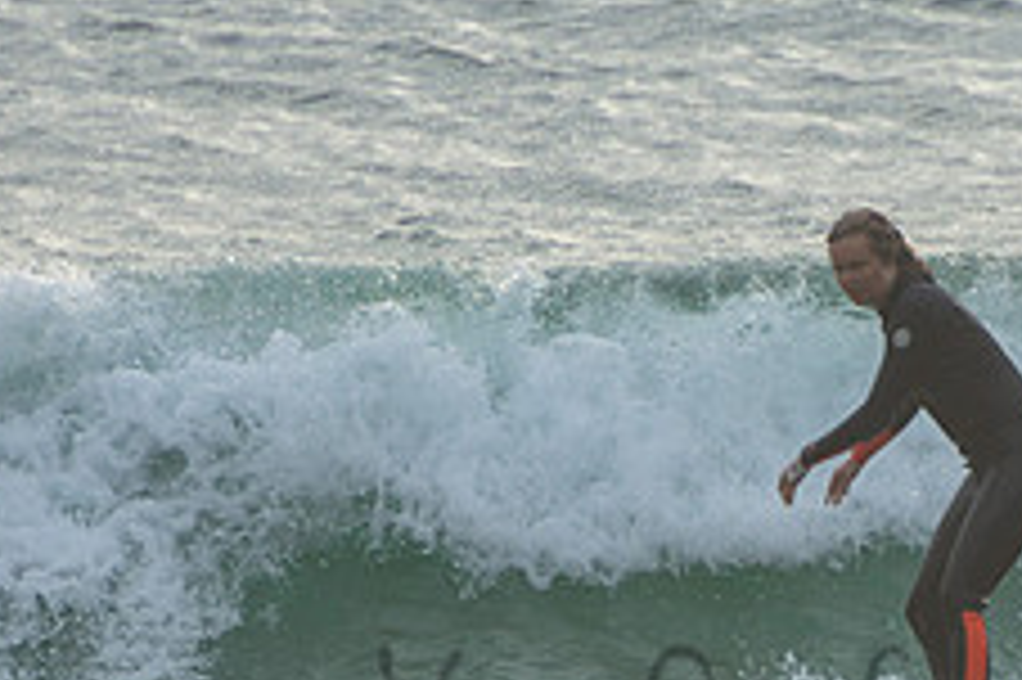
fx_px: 43572
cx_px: 842
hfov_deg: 1.3
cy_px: 678
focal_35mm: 1536
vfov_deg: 0.9
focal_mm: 400
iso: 140
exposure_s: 1/400
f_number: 5.6
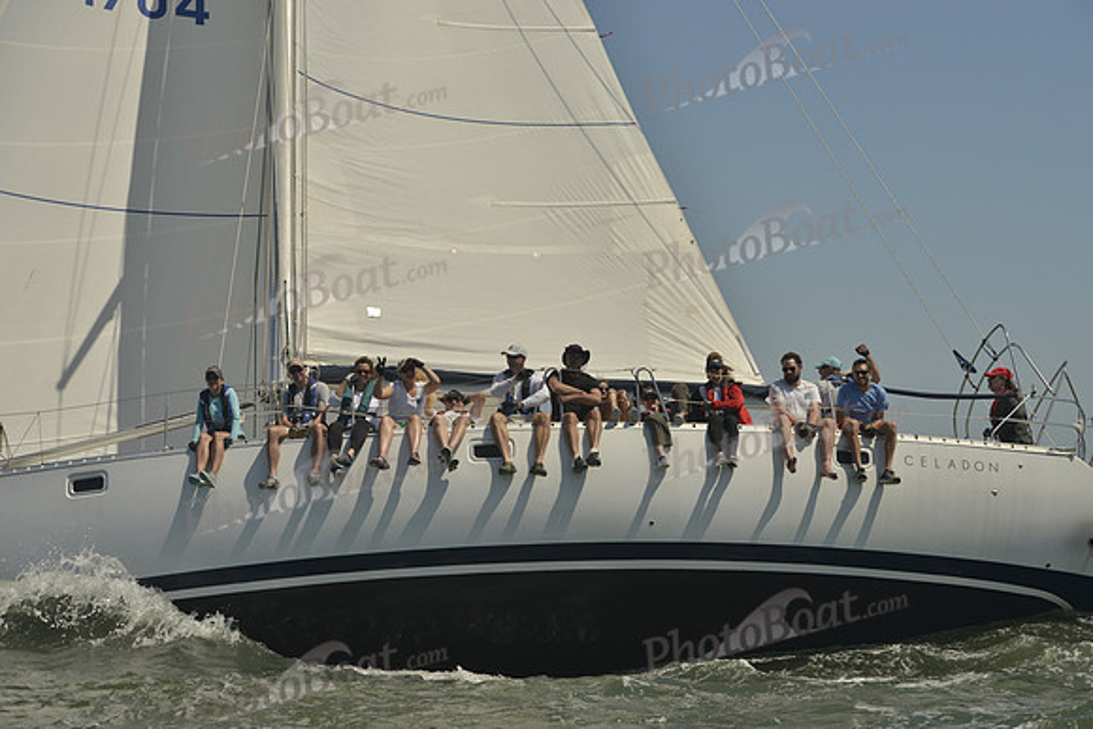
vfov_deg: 19.5
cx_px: 546
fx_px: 2126
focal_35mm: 70
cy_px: 364
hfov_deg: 28.8
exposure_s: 1/1000
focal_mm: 70
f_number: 10
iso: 280
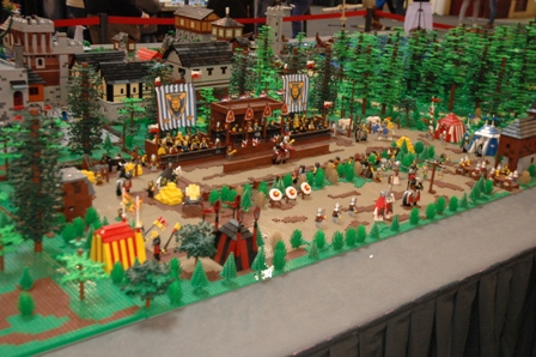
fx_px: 647
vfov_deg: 30.8
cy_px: 178
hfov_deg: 45.0
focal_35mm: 44
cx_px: 268
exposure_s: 1/60
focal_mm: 29
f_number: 4
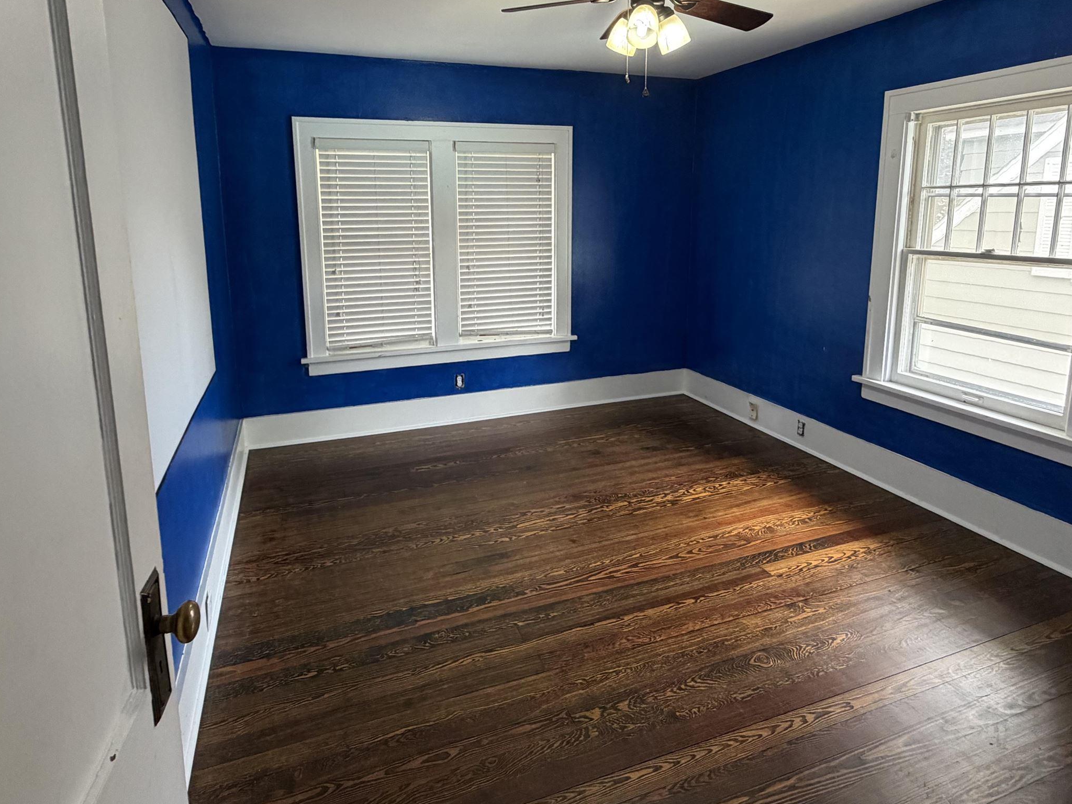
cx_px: 538
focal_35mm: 21
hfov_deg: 79.0
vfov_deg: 62.9
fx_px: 650
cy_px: 320
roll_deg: +1.2
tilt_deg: -5.6
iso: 320
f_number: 2.2
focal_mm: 2.22
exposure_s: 1/75
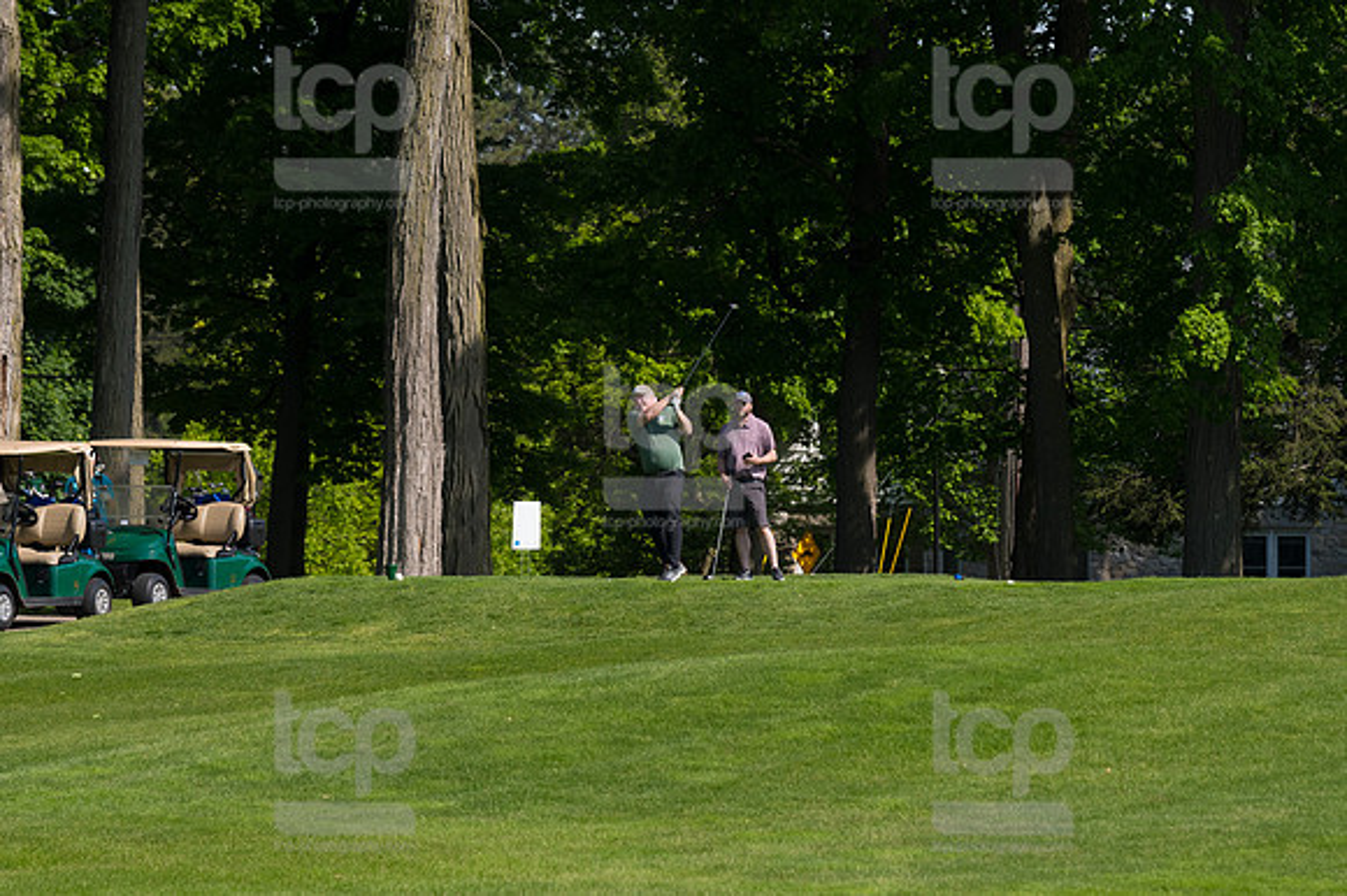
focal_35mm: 300
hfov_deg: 6.9
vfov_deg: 4.6
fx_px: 11218
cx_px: 674
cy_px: 448
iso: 320
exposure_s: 1/1600
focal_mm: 200
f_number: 5.6
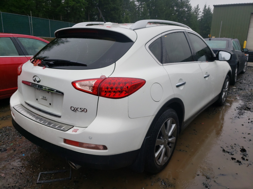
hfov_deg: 67.3
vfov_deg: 53.1
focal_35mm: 26
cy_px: 94
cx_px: 126
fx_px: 190
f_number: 1.5
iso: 50
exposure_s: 1/192
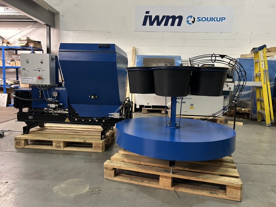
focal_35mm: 26
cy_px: 104
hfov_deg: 67.3
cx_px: 138
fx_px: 207
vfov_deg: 53.1
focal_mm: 5.7
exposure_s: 1/50
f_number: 1.5
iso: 250
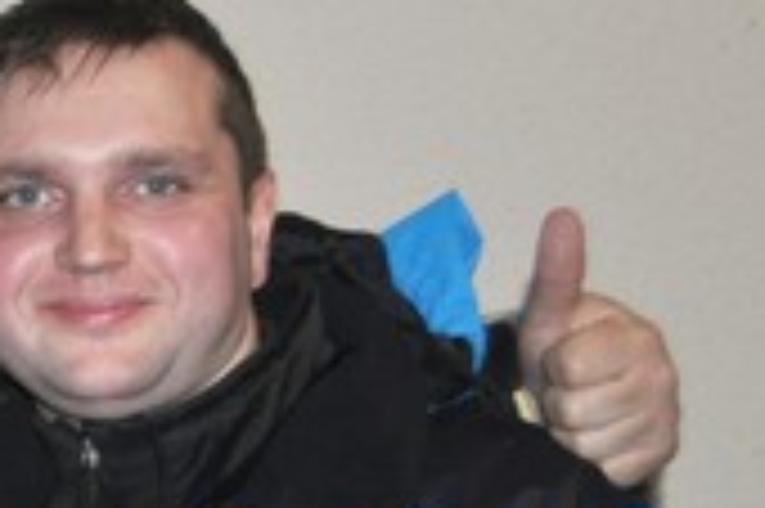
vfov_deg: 9.7
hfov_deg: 13.9
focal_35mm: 138
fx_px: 2930
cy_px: 677
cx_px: -418
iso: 800
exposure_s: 1/60
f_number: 4.2
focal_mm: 26
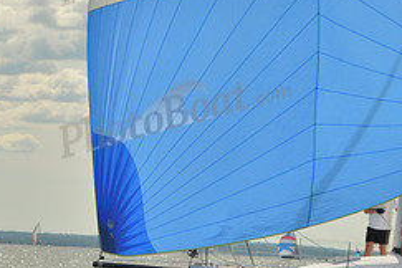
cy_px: 178
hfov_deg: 7.1
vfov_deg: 4.7
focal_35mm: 291
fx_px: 3249
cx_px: 379
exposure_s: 1/1000
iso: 200
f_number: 9
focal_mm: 122
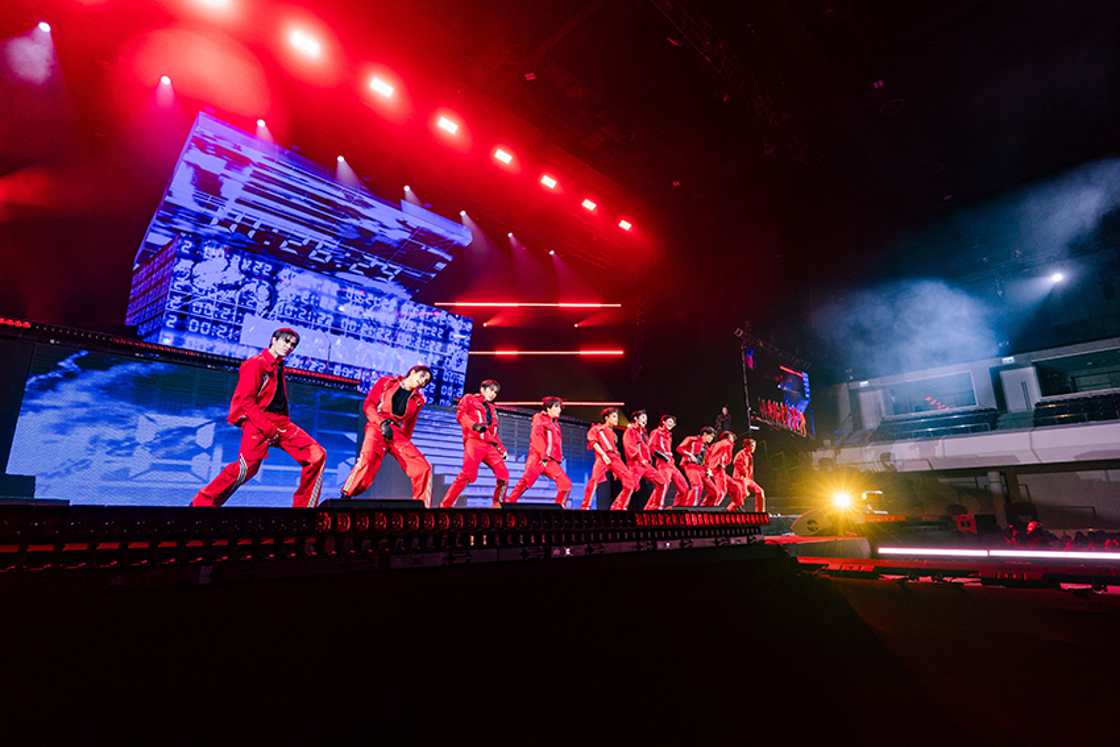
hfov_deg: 90.0
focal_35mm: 18
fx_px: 560
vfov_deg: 67.4
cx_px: 560
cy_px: 374
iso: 1600
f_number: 4
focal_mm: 18
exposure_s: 1/200
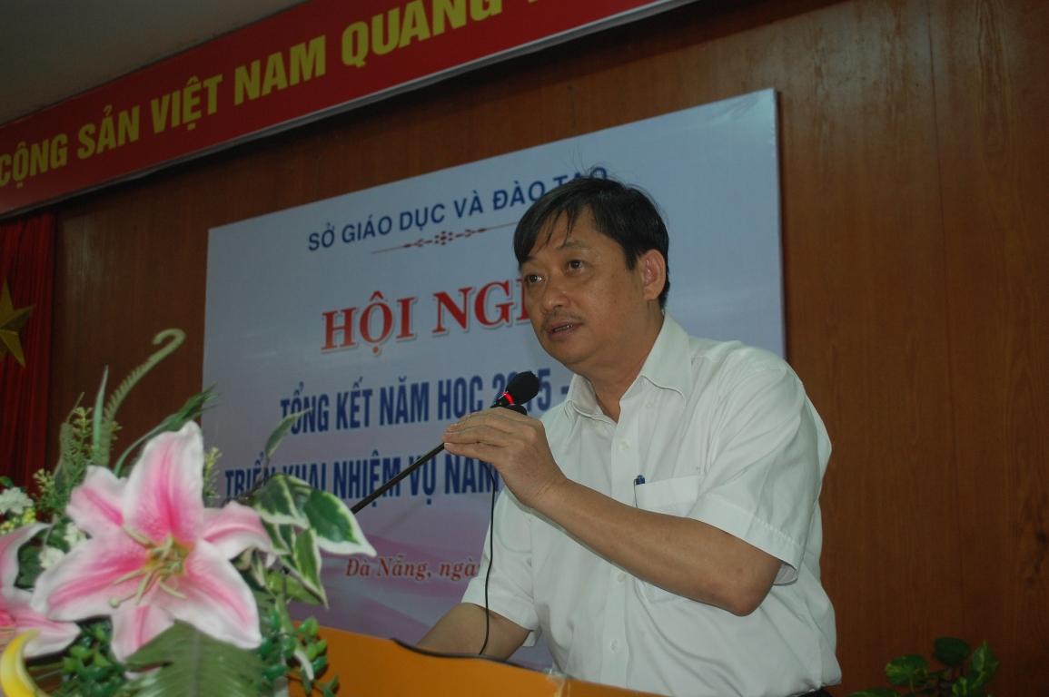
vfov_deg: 29.8
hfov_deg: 43.6
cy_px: 348
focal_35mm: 45
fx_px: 1310
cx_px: 524
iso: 400
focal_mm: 30
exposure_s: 1/60
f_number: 4.8
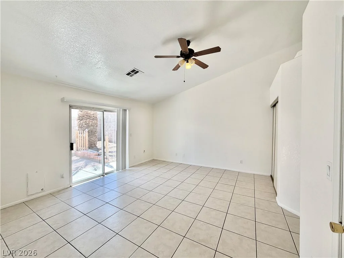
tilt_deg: -0.7
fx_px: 139
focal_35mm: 14
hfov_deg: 102.1
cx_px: 172
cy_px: 129
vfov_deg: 85.7
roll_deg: -0.8
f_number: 2.2
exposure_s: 1/129
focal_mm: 2.22
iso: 50
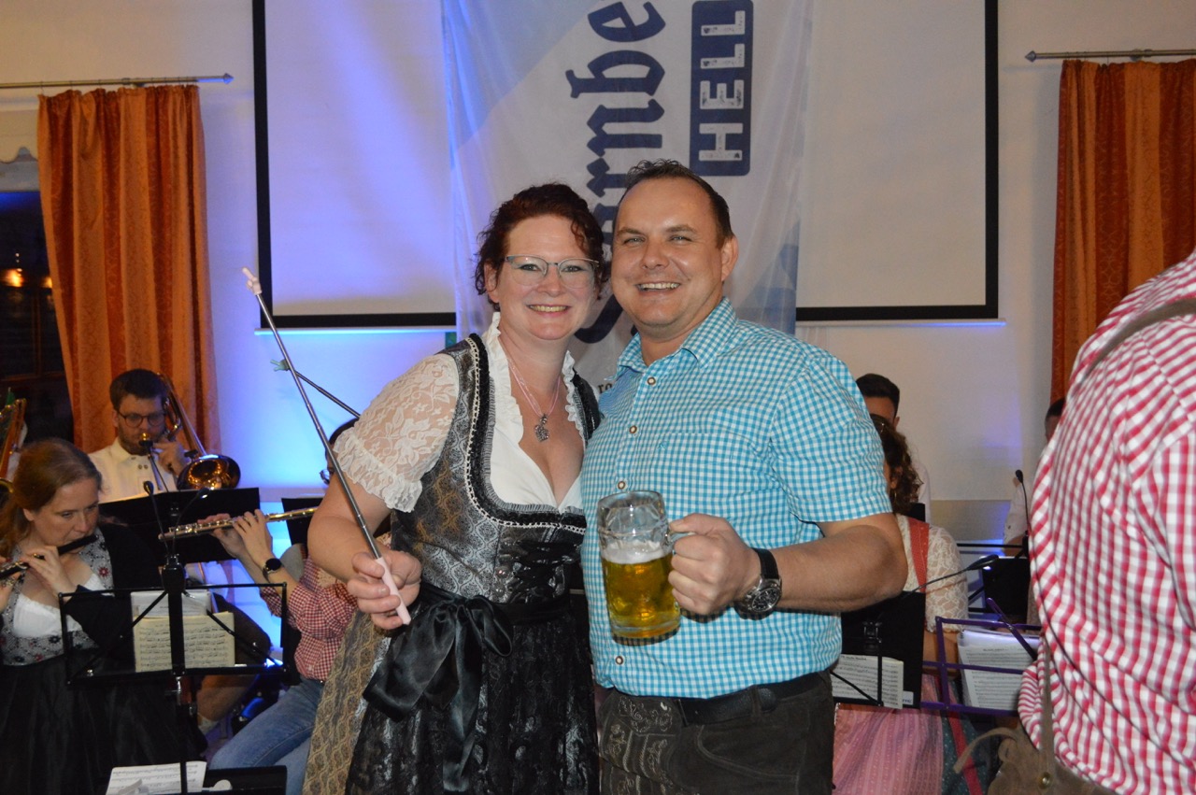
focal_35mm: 36
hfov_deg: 53.2
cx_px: 598
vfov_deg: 36.8
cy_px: 398
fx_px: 1195
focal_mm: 24
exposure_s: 1/60
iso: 3200
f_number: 4
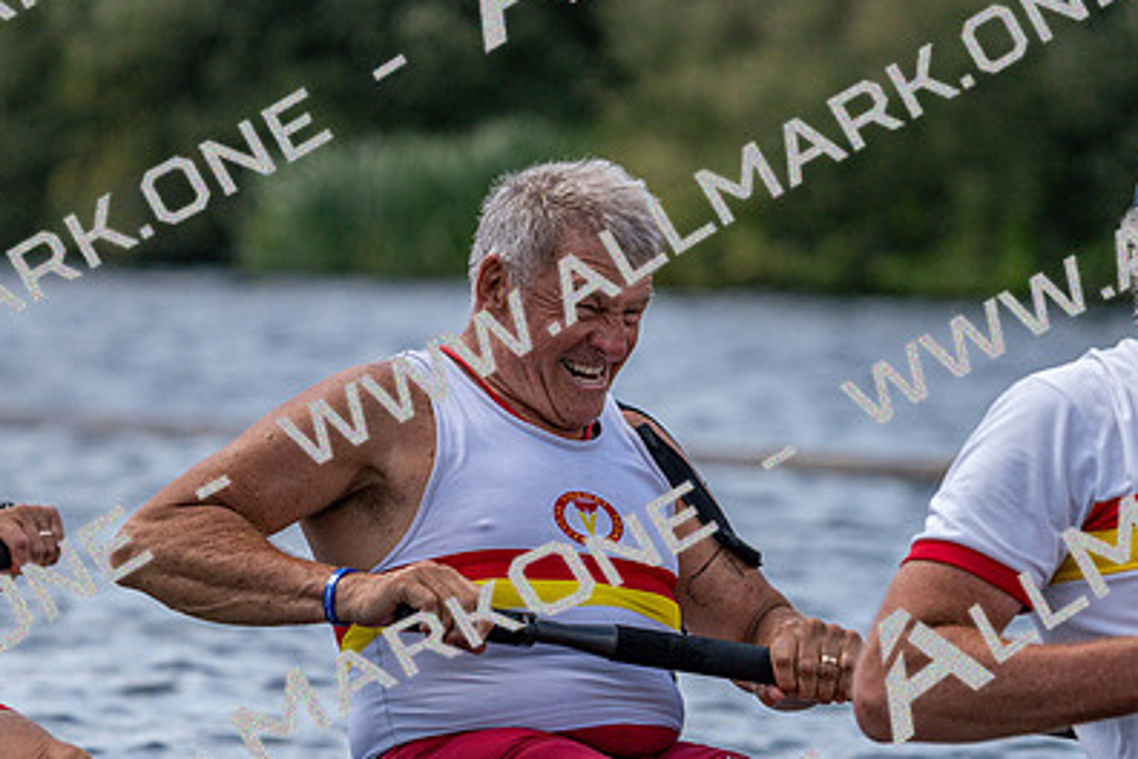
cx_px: 632
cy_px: 473
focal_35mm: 400
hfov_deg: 5.2
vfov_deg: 3.4
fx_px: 12643
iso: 400
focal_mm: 273
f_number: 5.6
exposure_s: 1/2000
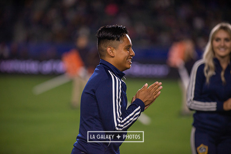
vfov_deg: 6.9
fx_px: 1284
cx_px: 116
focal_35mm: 200
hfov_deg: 10.3
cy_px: 77
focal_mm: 200
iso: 1600
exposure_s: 1/2500
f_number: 2.8
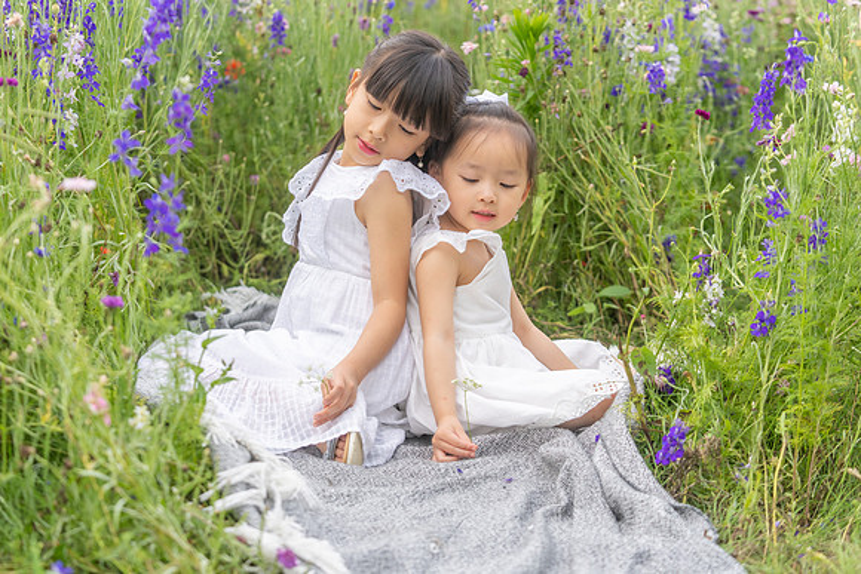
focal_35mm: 74
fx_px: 1770
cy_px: 287
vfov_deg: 18.4
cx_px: 430
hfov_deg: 27.3
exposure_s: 1/400
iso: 250
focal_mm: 74
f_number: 3.5
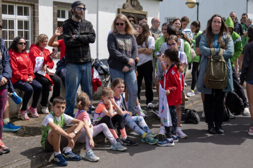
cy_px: 84
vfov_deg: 24.6
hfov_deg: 36.3
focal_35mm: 55
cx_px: 126
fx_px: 386
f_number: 5.5
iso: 200
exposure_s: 1/640
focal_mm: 55
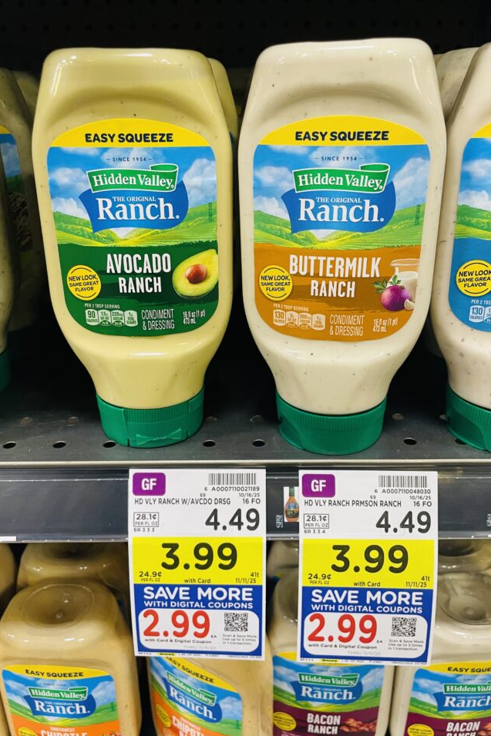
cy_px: 373
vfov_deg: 63.6
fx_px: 593
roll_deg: +1.2
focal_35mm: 29
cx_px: 237
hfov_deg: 45.0
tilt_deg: -25.6
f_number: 1.6
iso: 200
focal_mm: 4.2
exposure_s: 1/60
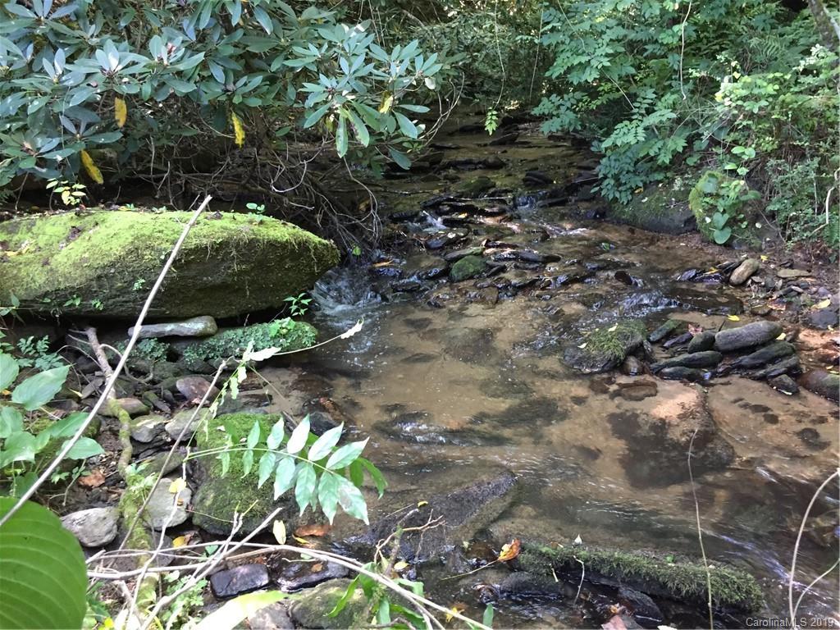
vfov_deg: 48.2
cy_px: 315
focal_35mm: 29
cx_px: 420
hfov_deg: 61.7
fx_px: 704
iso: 160
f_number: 2.2
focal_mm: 4.15
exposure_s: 1/30
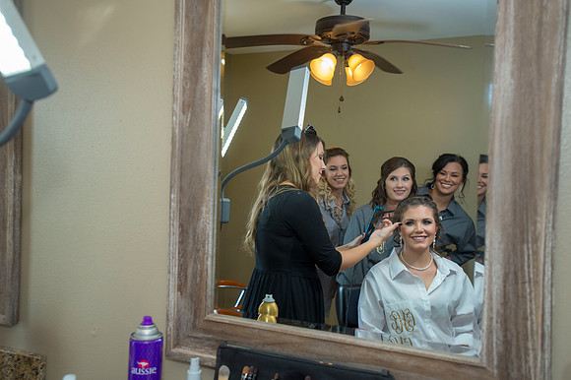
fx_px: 555
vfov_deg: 37.8
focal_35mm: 35
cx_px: 286
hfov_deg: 54.5
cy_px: 190
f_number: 4
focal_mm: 35
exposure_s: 1/320
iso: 1250
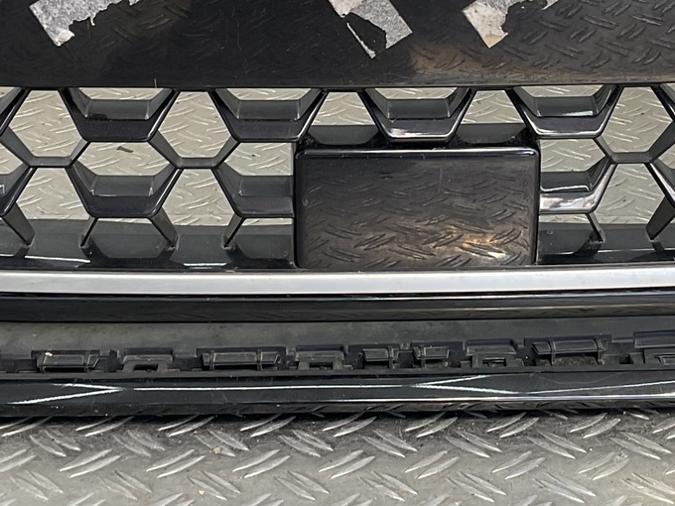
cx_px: 387
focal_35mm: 86
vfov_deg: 16.8
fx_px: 1677
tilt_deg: -15.2
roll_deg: -1.1
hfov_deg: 22.7
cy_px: -16
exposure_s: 1/103
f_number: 1.8
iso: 16
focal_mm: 3
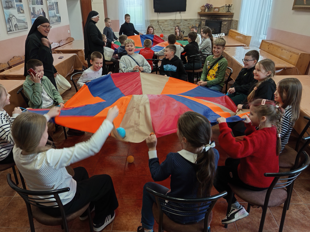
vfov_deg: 53.0
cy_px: 108
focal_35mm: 26
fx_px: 233
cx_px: 146
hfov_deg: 67.3
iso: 428
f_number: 1.7
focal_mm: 5.24
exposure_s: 1/50
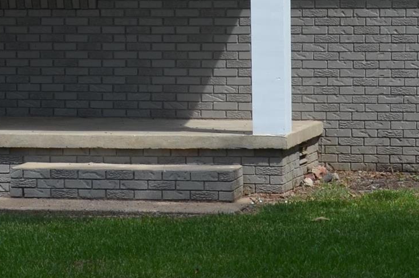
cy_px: 40
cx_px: 129
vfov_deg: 8.4
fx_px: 1893
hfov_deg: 12.6
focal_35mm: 163
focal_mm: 26
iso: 140
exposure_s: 1/250
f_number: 8
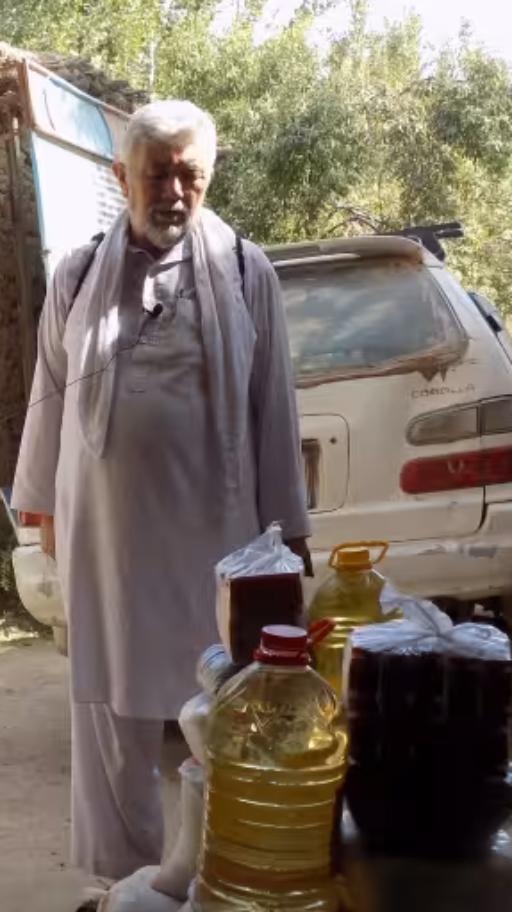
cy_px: 557
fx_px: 1546
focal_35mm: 64
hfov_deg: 18.3
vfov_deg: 32.7
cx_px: -4
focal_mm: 5.3
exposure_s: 1/125
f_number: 3.3
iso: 80
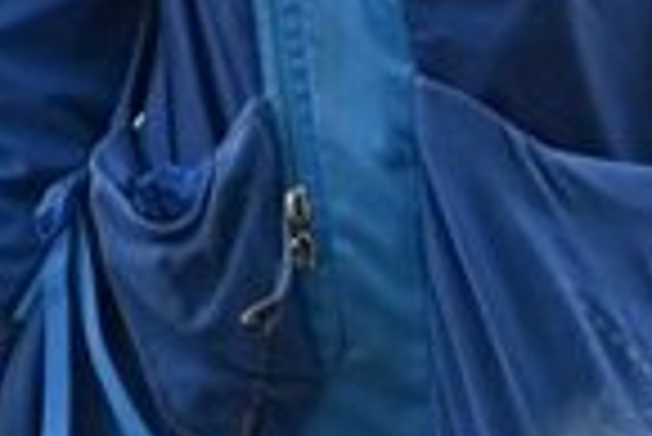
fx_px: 6182
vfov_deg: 3.9
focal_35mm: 341
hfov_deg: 6.0
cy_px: -870
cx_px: -364
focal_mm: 50
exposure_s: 1/250
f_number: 5.6
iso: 200
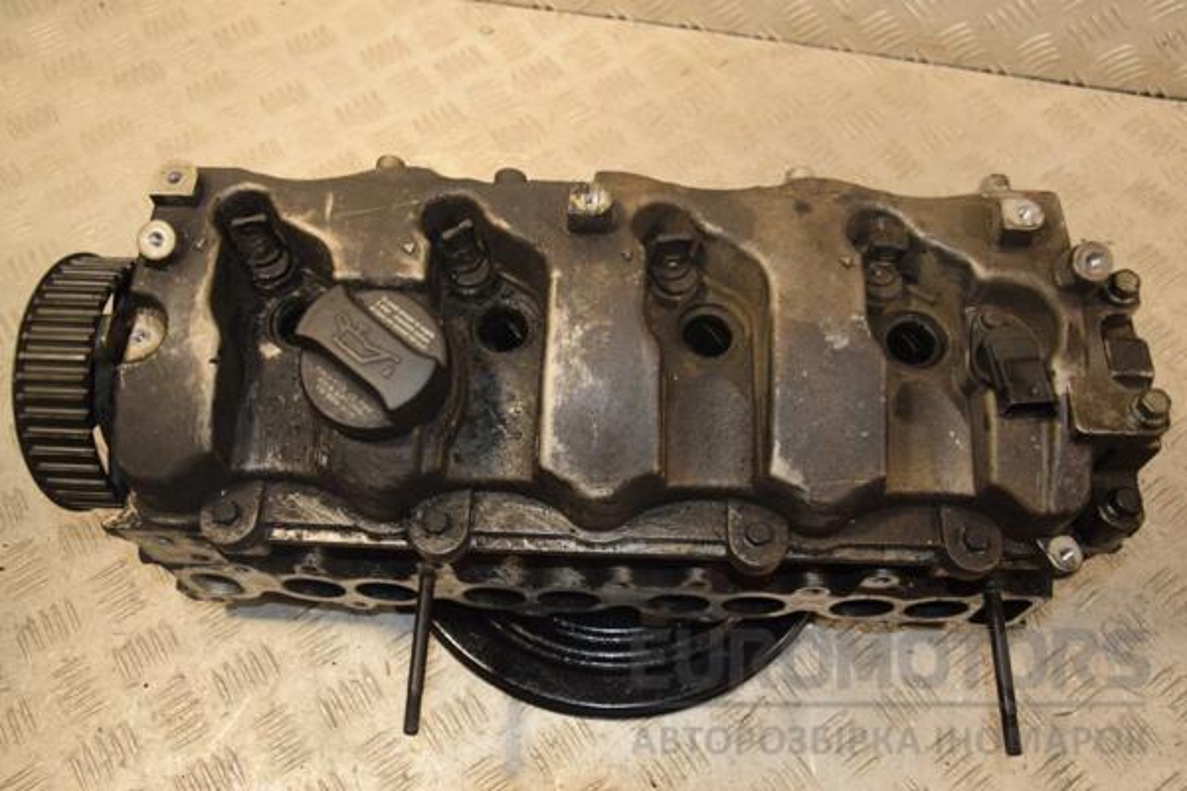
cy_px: 396
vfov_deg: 41.7
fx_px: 1039
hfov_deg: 59.5
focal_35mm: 32
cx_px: 594
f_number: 5
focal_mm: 21
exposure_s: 1/200
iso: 800
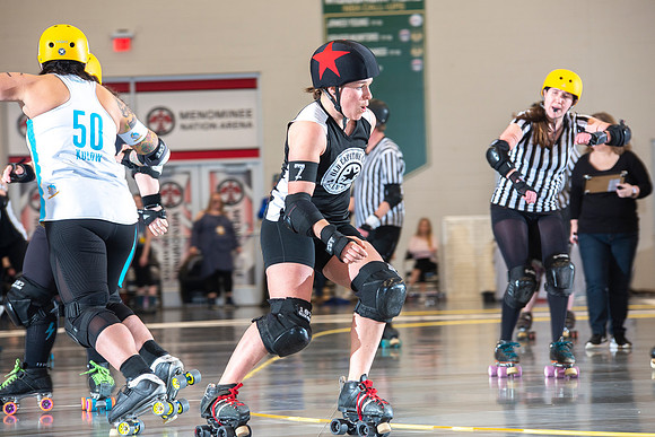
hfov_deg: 12.8
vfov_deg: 8.6
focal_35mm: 160
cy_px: 218
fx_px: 2912
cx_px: 328
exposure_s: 1/160
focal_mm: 160
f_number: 5.6
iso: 500
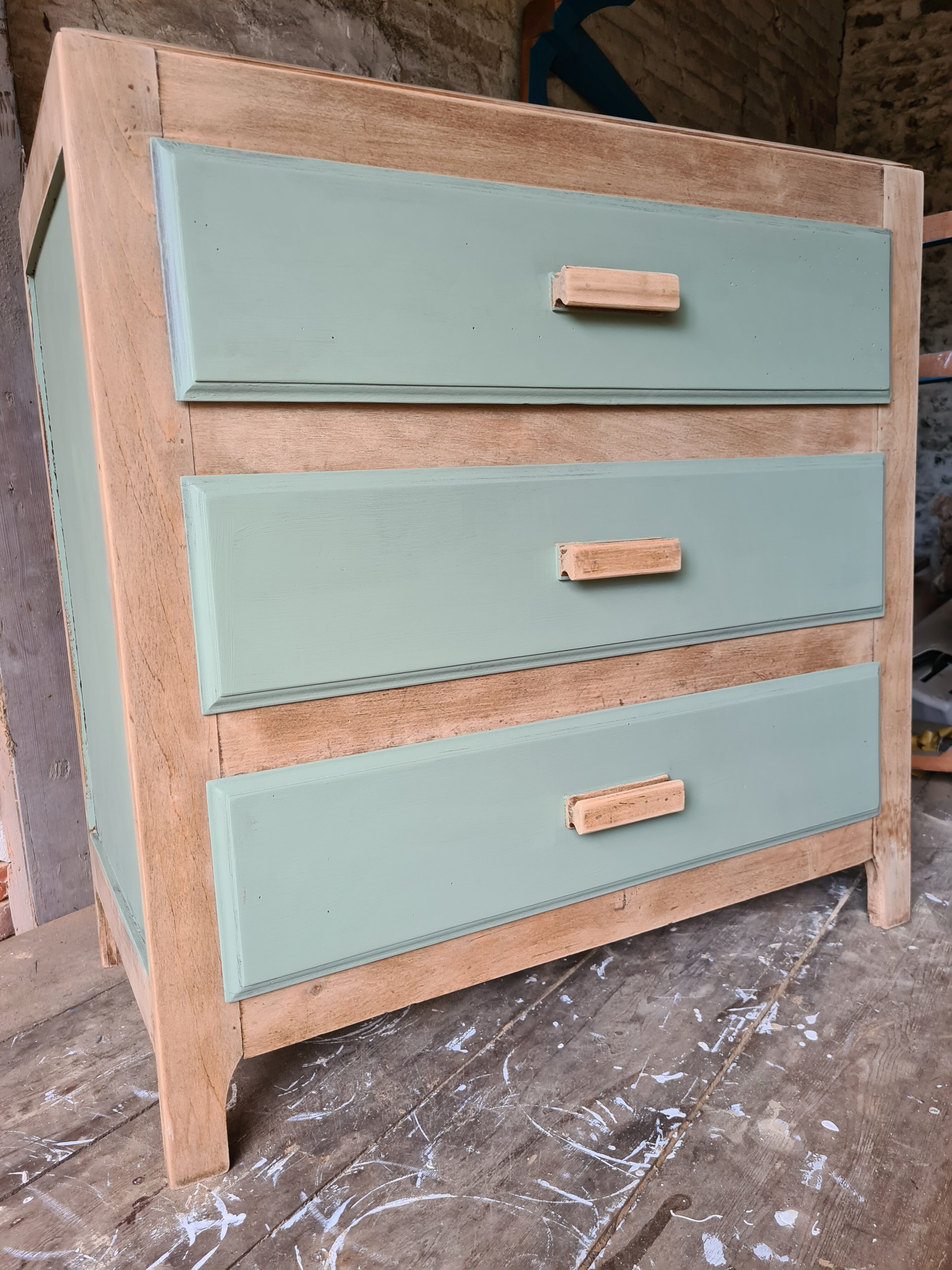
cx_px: 476
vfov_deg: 67.3
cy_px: 635
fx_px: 953
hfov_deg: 53.1
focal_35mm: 26
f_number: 1.8
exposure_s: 1/50
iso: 200
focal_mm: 5.4
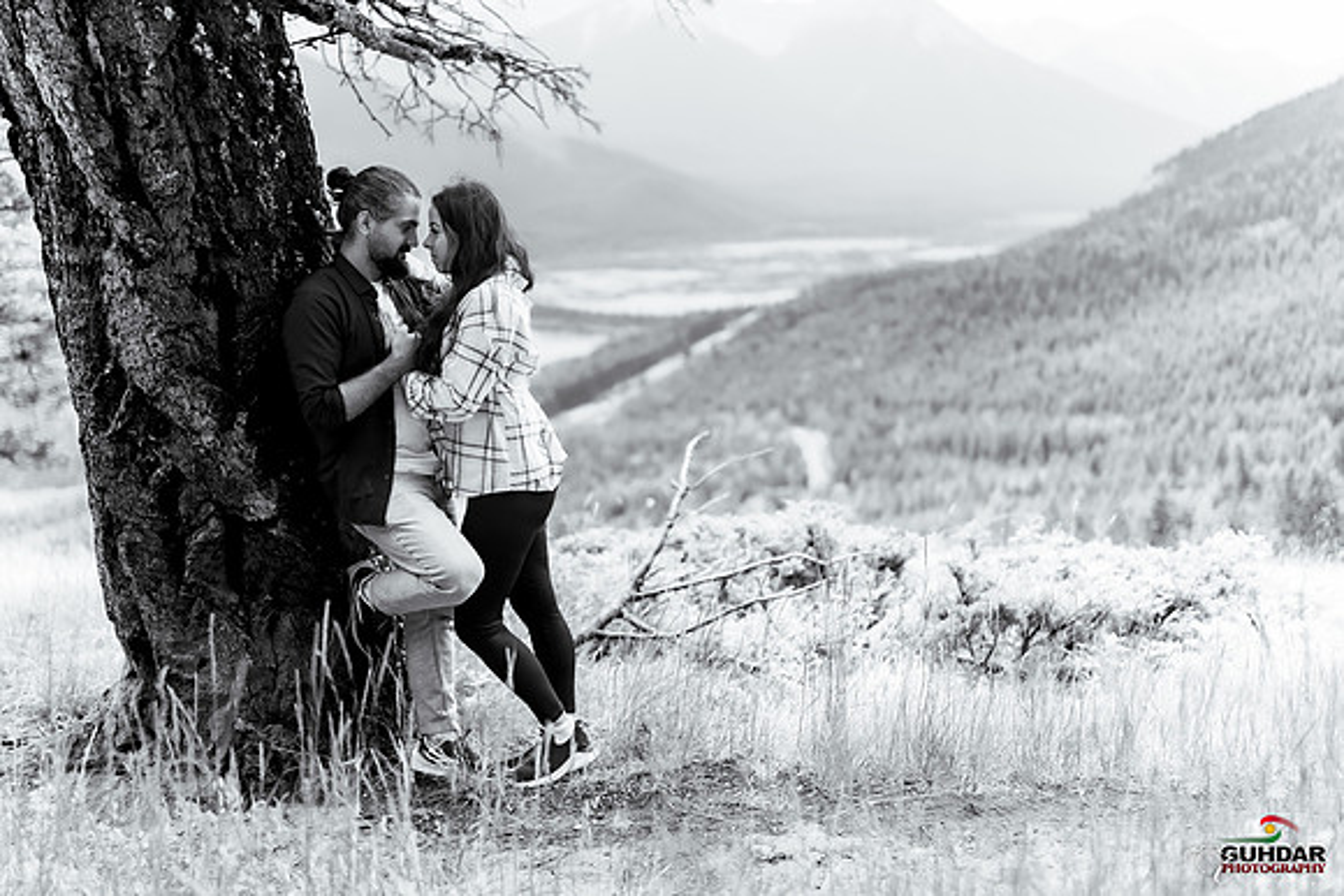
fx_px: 1307
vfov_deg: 37.9
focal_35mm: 35
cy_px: 448
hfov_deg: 54.4
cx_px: 672
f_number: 1.2
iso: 200
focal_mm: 35
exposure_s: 1/3200
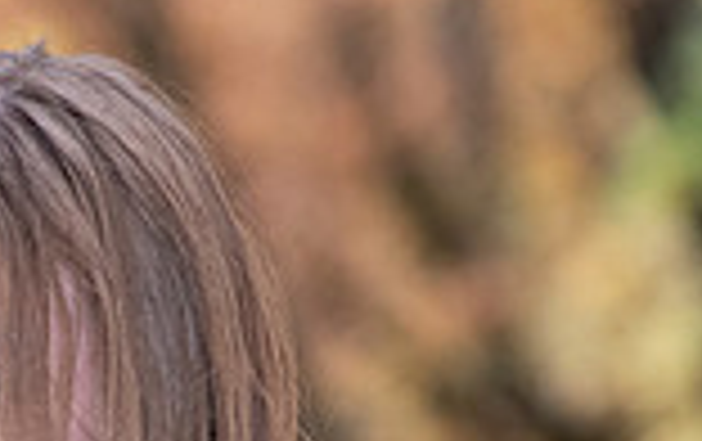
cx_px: -414
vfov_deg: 1.7
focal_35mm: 758
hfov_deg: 2.8
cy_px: 808
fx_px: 14523
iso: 2000
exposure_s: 1/125
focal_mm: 200
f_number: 8
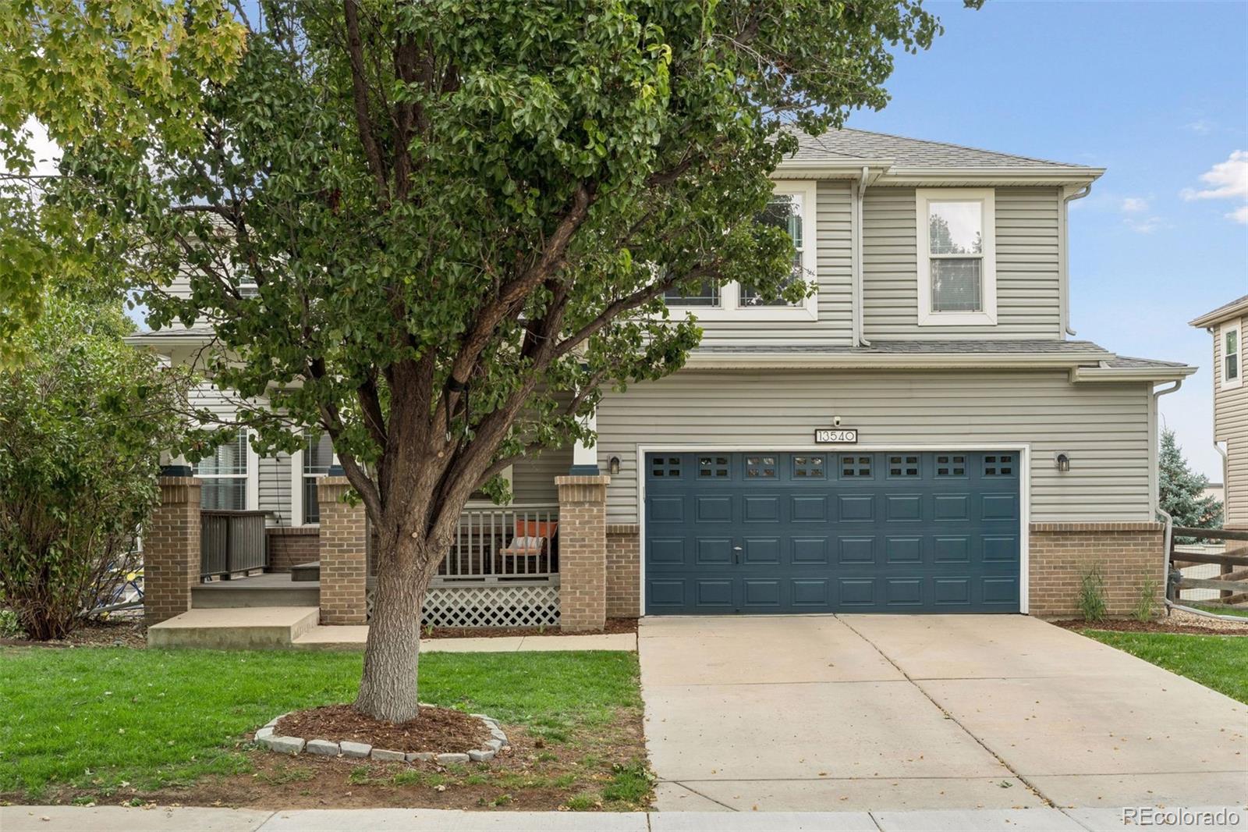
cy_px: 416
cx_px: 624
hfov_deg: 50.7
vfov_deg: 35.0
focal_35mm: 38
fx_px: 1317
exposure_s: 1/200
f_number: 9
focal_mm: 38
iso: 400
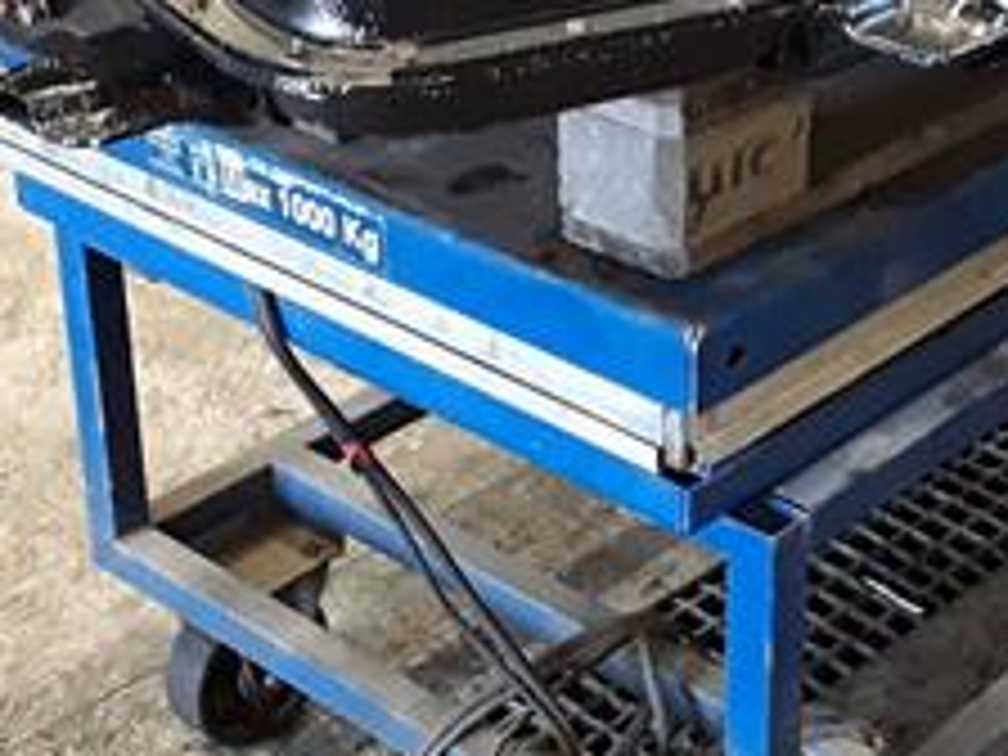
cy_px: 212
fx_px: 2330
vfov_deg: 18.3
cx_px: 675
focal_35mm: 80
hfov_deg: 24.3
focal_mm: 2.91
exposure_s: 1/33
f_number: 1.9
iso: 200
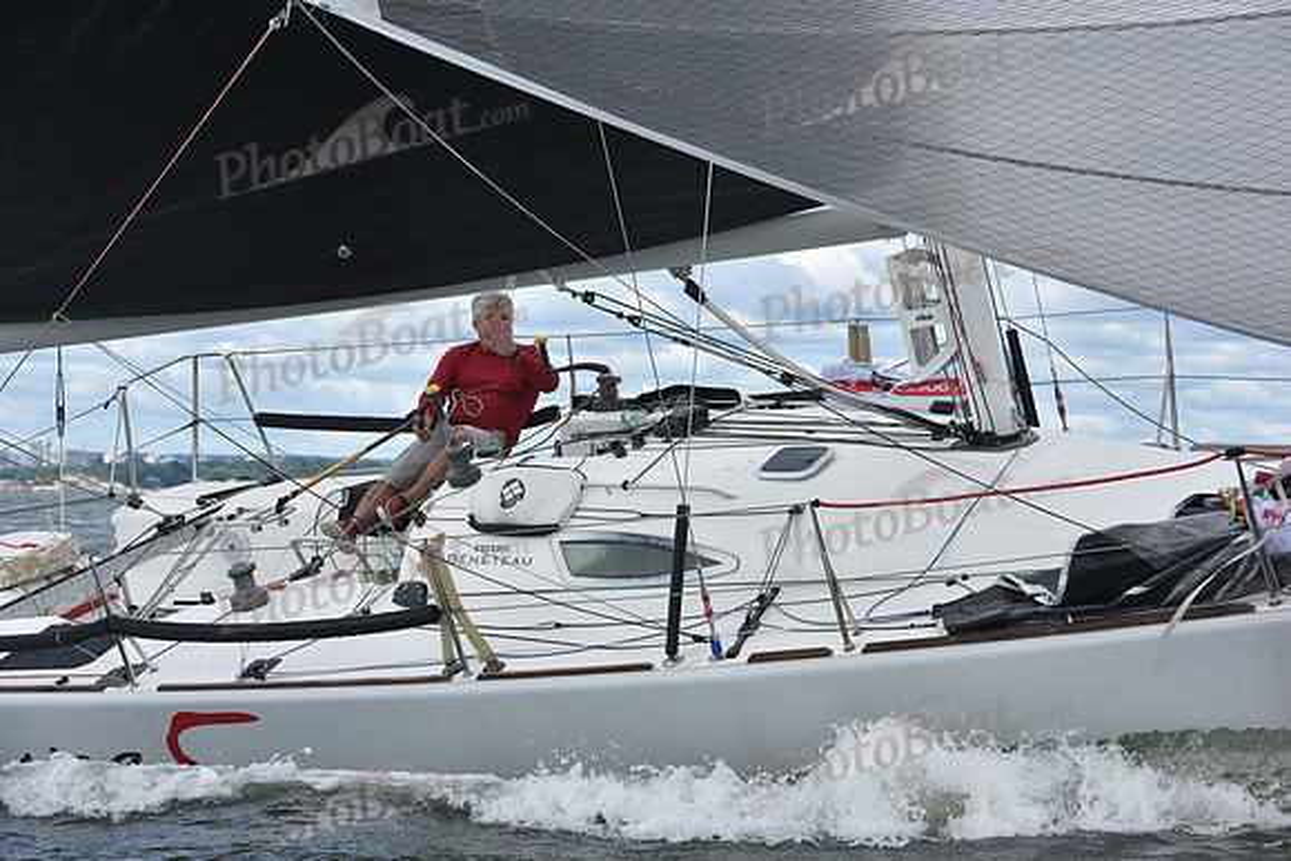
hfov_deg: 17.1
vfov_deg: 11.4
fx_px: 4304
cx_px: 646
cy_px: 430
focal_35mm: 120
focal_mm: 120
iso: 250
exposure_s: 1/800
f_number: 8
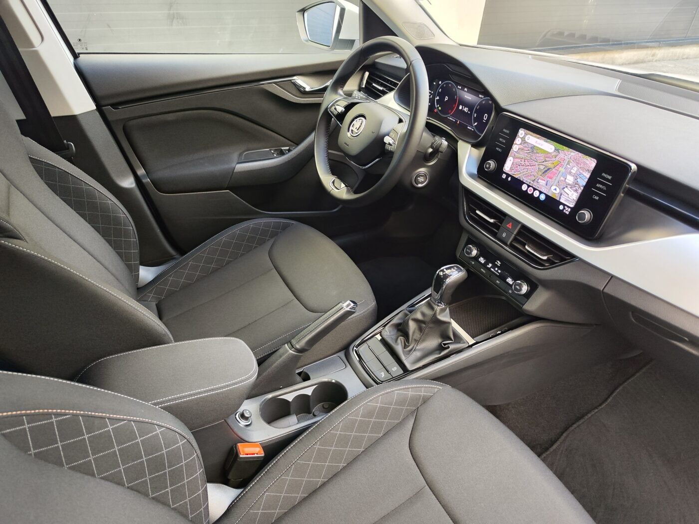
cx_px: 350
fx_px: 464
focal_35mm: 23
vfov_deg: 58.9
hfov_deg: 73.9
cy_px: 262
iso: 279
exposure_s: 1/100
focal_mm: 7.01
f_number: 1.69
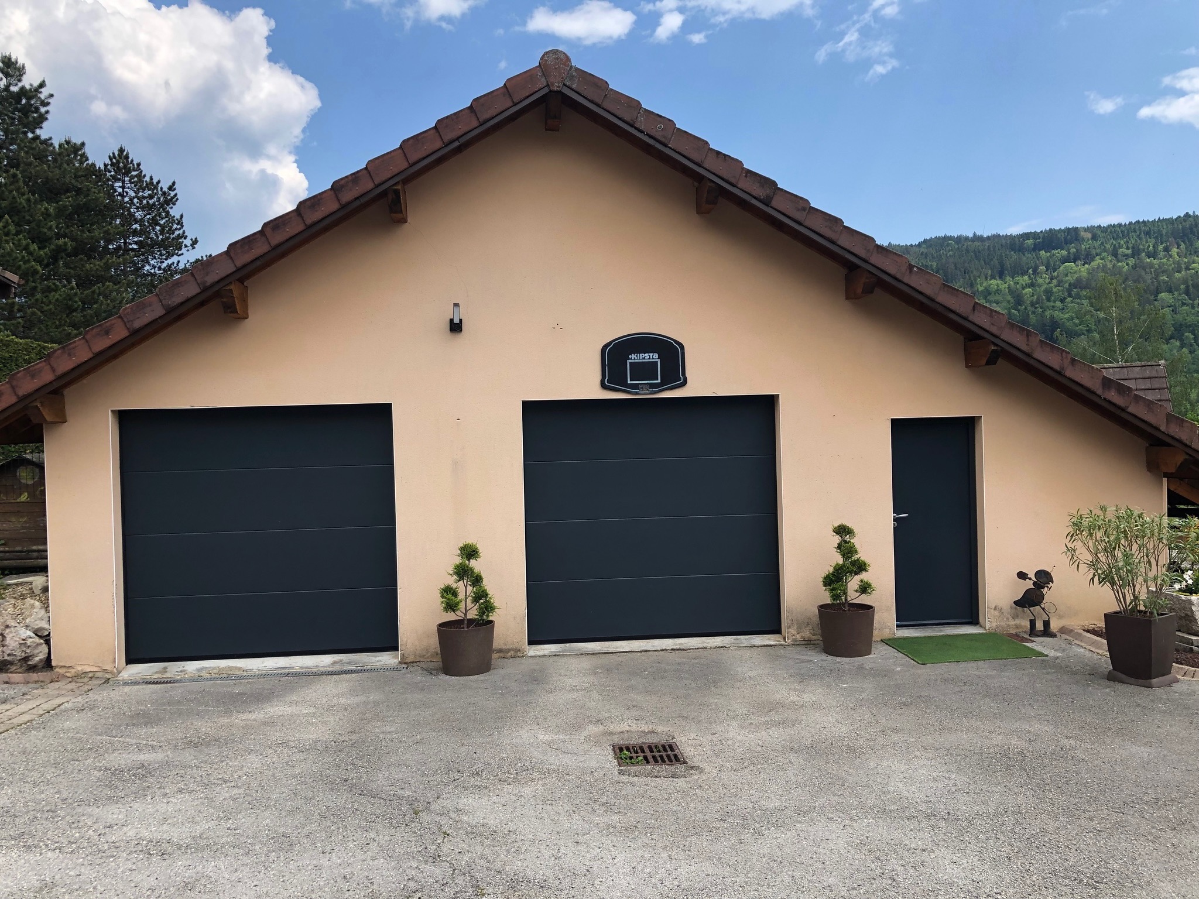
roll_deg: +2.5
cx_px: 600
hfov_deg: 63.4
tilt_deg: -1.3
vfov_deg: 49.7
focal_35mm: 28
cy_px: 450
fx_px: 970
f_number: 1.8
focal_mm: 4
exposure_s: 1/1333
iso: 20
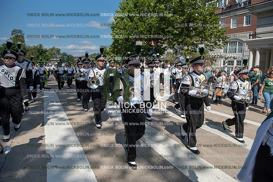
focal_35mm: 24
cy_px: 91
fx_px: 182
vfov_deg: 53.2
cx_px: 136
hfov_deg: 73.7
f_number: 5
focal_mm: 24
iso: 400
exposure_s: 1/4000
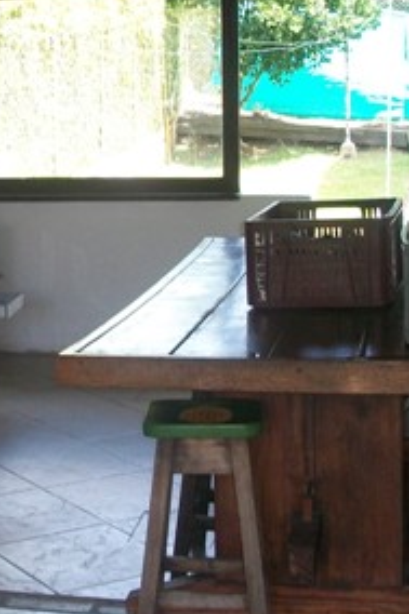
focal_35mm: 75
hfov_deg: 17.6
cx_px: -35
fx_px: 1280
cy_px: 292
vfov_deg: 27.0
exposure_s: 1/60
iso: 80
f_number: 2.9
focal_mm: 5.7
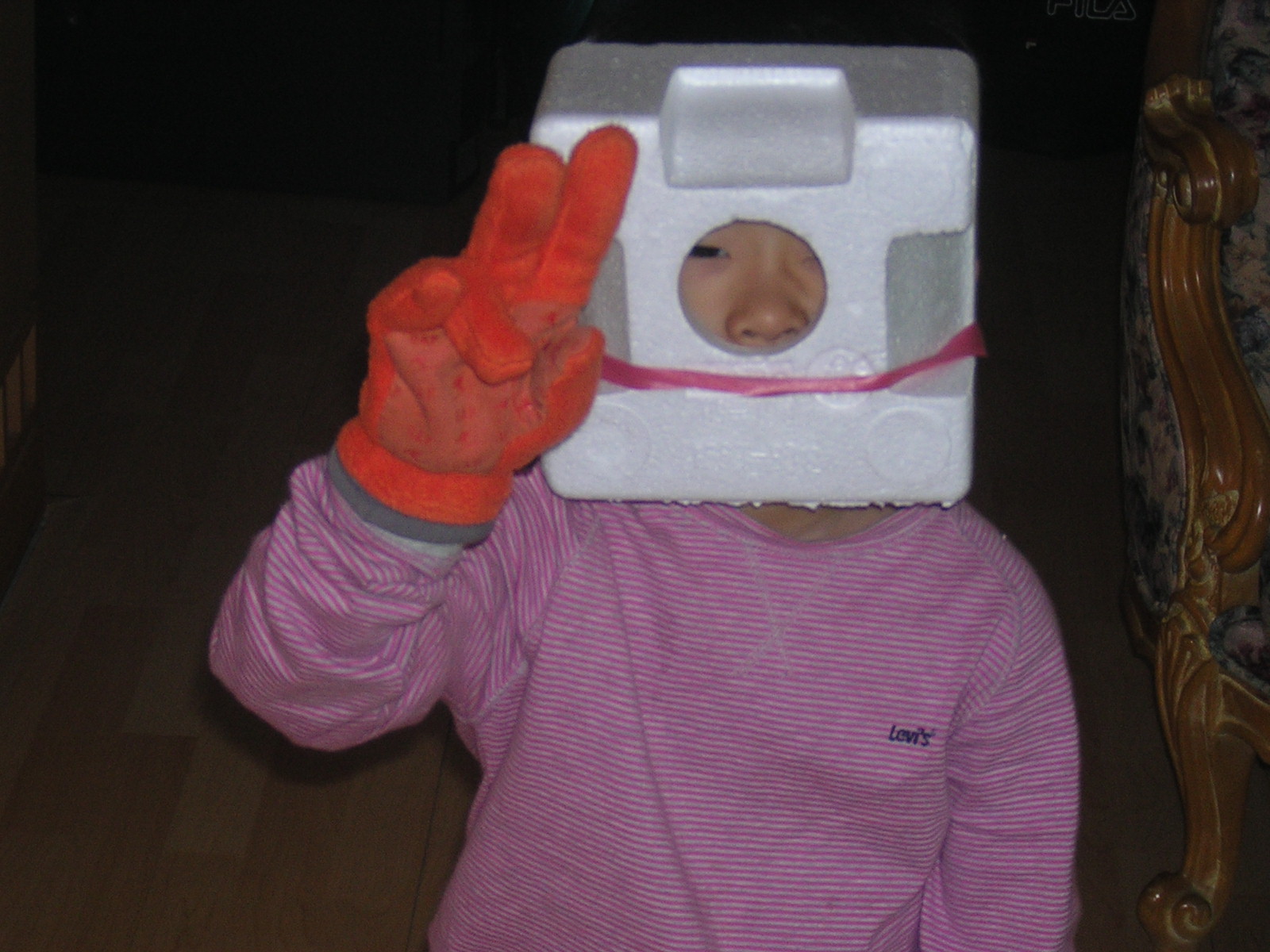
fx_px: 3962
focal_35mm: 108
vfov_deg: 13.7
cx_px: 635
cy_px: 476
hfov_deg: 18.2
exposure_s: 1/60.1
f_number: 4.7
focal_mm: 14.1
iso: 182
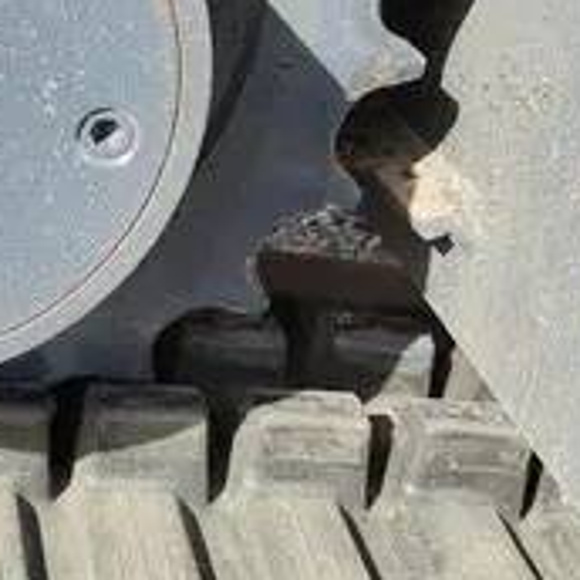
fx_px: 1384
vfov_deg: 22.8
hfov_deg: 21.7
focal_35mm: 73
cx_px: -145
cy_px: 10
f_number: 1.79
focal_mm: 4.71
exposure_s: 1/413
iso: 50
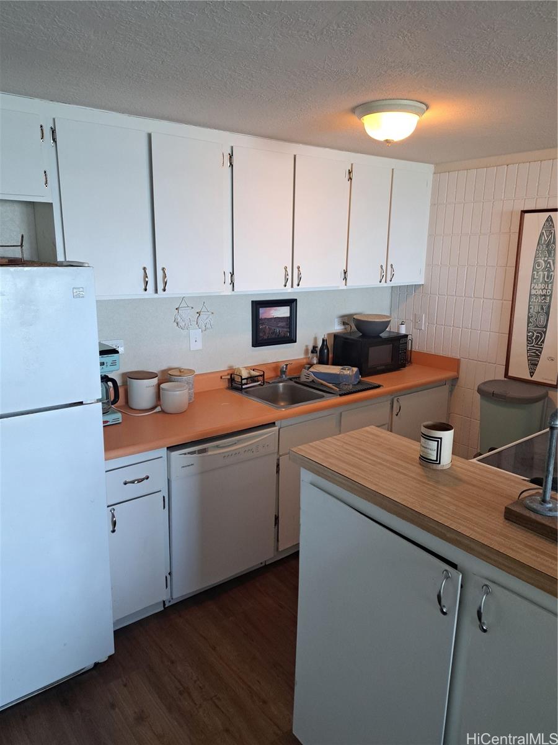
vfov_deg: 71.6
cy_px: 372
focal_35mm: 24
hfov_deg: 56.8
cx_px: 279
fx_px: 516
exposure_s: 1/60
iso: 200
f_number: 1.8
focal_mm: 5.23
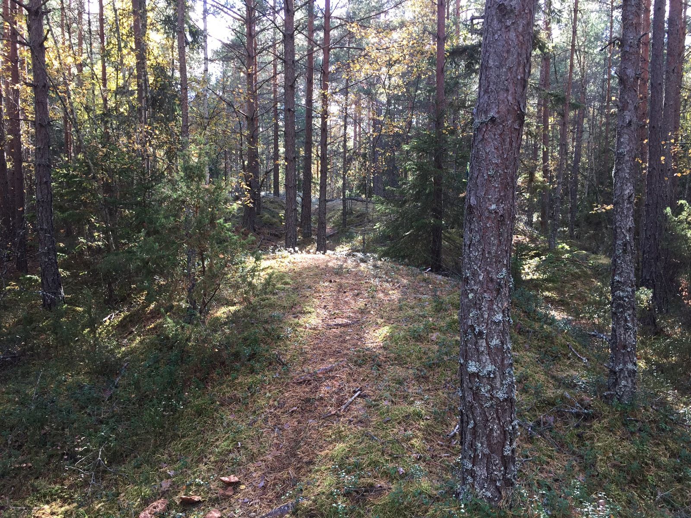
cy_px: 259
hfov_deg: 61.7
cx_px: 346
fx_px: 579
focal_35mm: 29
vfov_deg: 48.2
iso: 40
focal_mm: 4.15
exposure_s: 1/100
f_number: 2.2
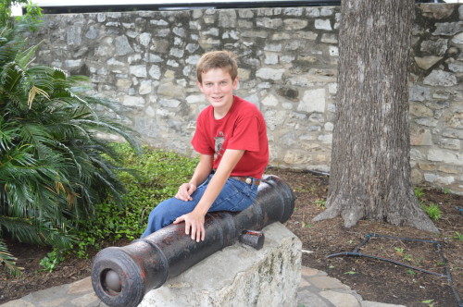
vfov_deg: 34.1
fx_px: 501
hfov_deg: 49.6
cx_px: 232
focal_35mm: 39
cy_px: 154
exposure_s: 1/50
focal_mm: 26
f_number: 4.2
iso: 400
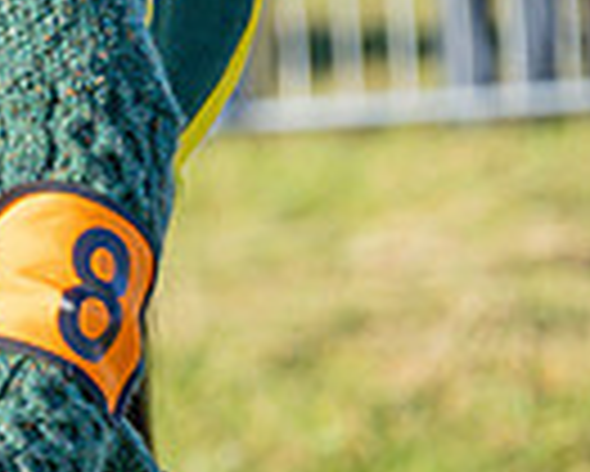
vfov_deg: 2.0
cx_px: -950
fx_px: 13857
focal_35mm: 793
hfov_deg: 2.4
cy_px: 100
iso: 400
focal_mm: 150
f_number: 5
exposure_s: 1/1000
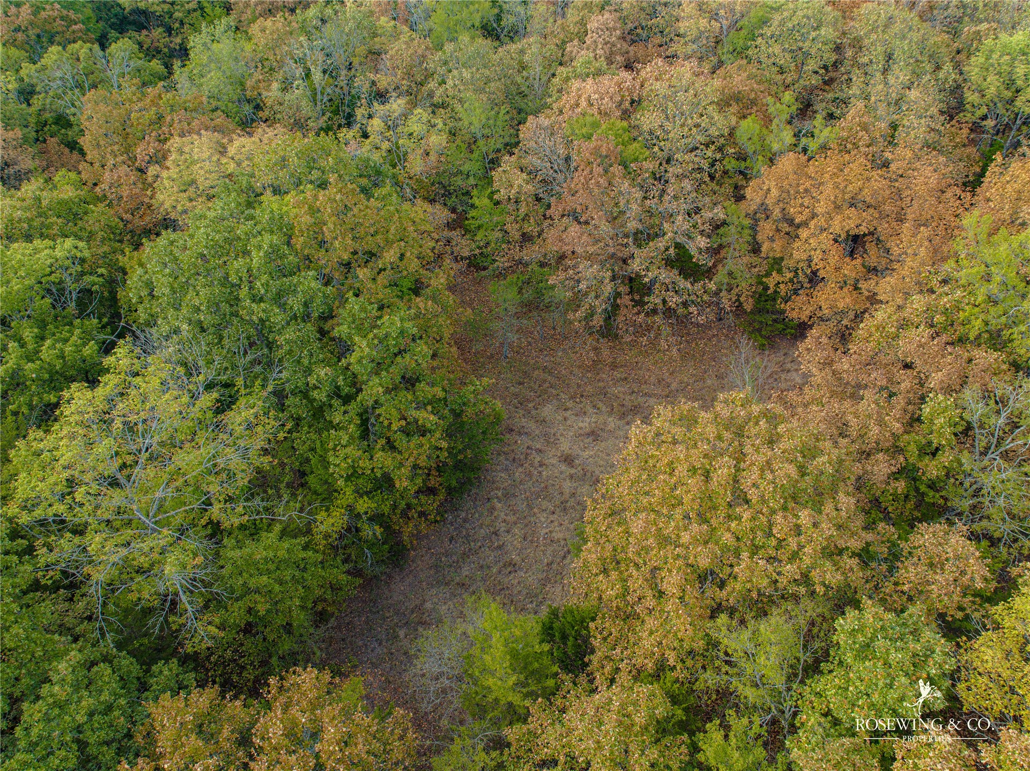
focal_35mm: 24
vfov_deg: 56.8
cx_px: 515
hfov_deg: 71.6
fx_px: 714
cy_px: 386
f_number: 2.8
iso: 100
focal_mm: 12.29
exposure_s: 1/320
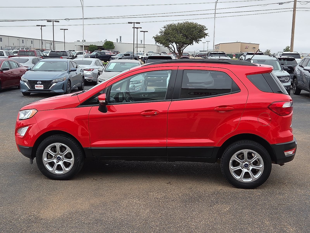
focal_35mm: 45
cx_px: 155
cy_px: 116
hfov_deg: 42.1
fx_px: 403
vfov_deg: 32.2
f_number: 1.8
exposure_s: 1/119
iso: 31
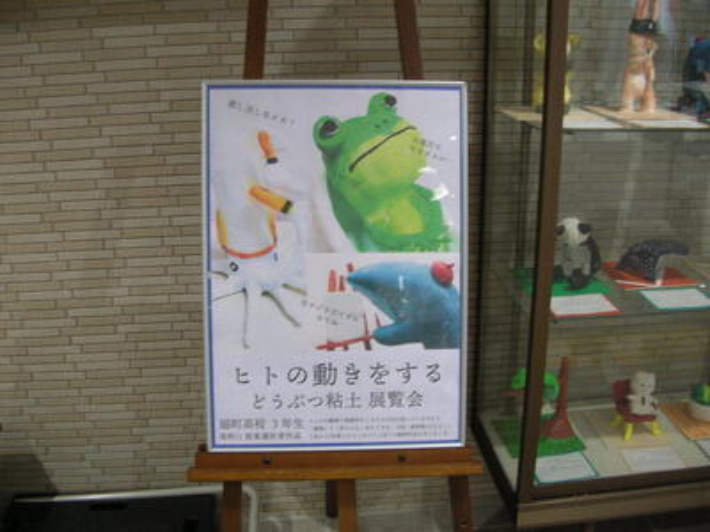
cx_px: 355
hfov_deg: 52.6
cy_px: 266
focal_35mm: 35
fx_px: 718
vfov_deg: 40.7
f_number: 2.8
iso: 68
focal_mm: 5.8
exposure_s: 1/5.8
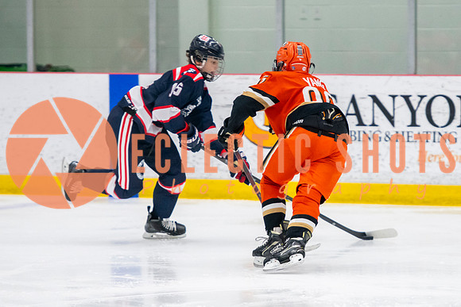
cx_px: 275
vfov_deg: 4.5
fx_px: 3925
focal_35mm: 306
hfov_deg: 6.7
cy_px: 164
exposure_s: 1/640
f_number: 3.2
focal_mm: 170
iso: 2500
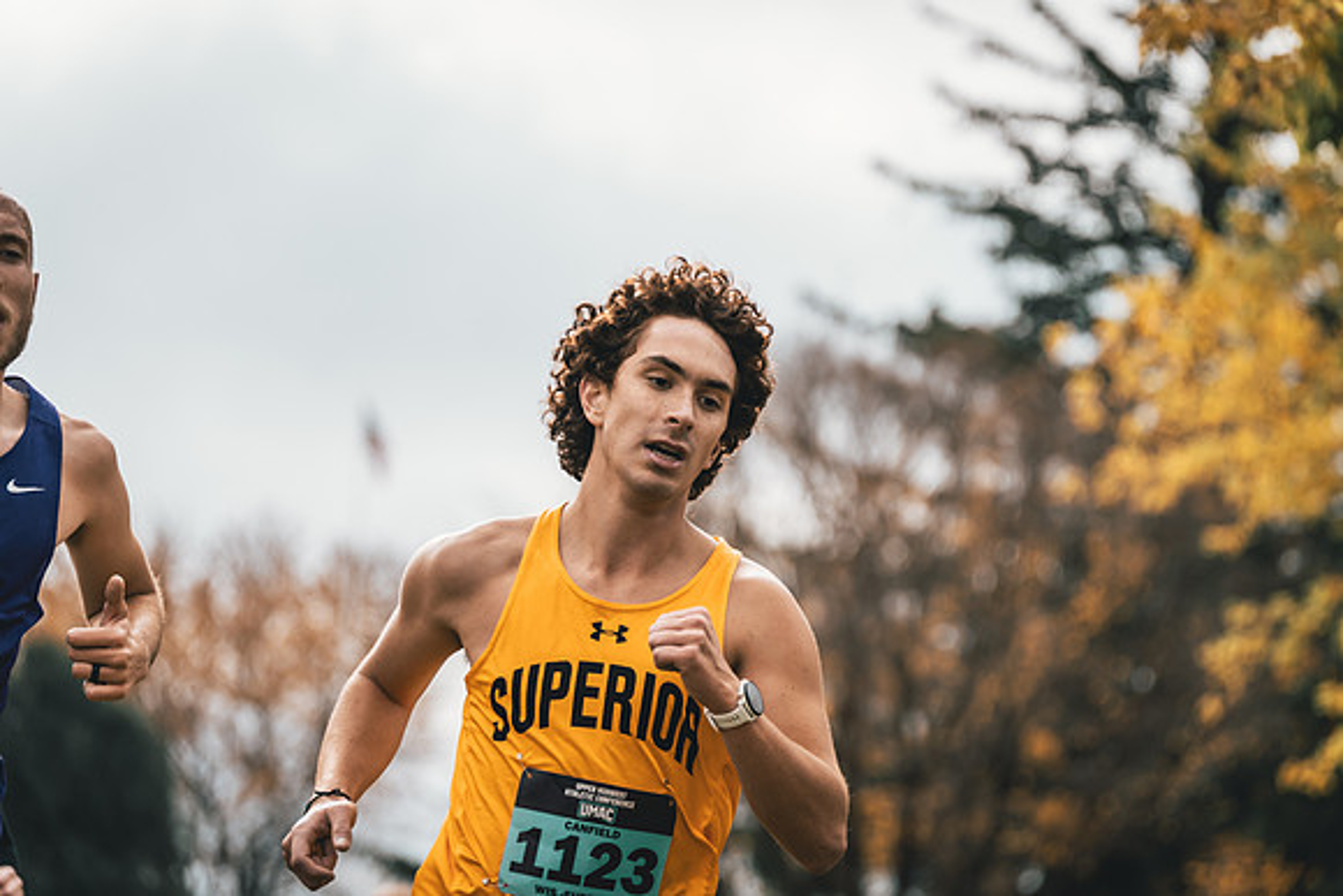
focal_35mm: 259
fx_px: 9664
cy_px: 448
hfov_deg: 7.9
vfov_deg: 5.3
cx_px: 672
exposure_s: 1/1250
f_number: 6.3
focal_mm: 259
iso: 400
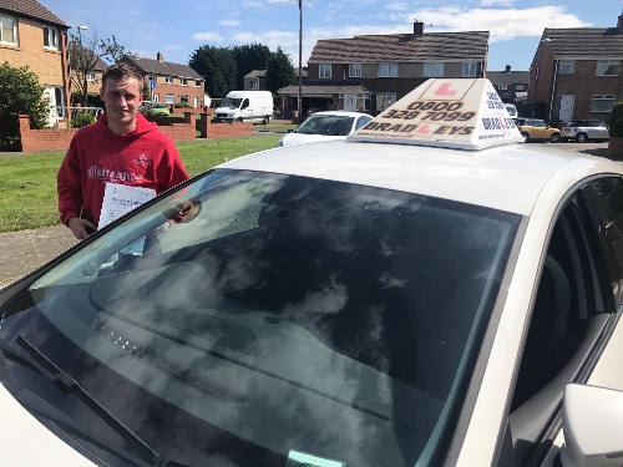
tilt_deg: -12.0
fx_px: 504
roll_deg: -0.8
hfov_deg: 63.4
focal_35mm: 28
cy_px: 234
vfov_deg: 49.7
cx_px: 312
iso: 20
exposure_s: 1/2519
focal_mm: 3.99
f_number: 1.8
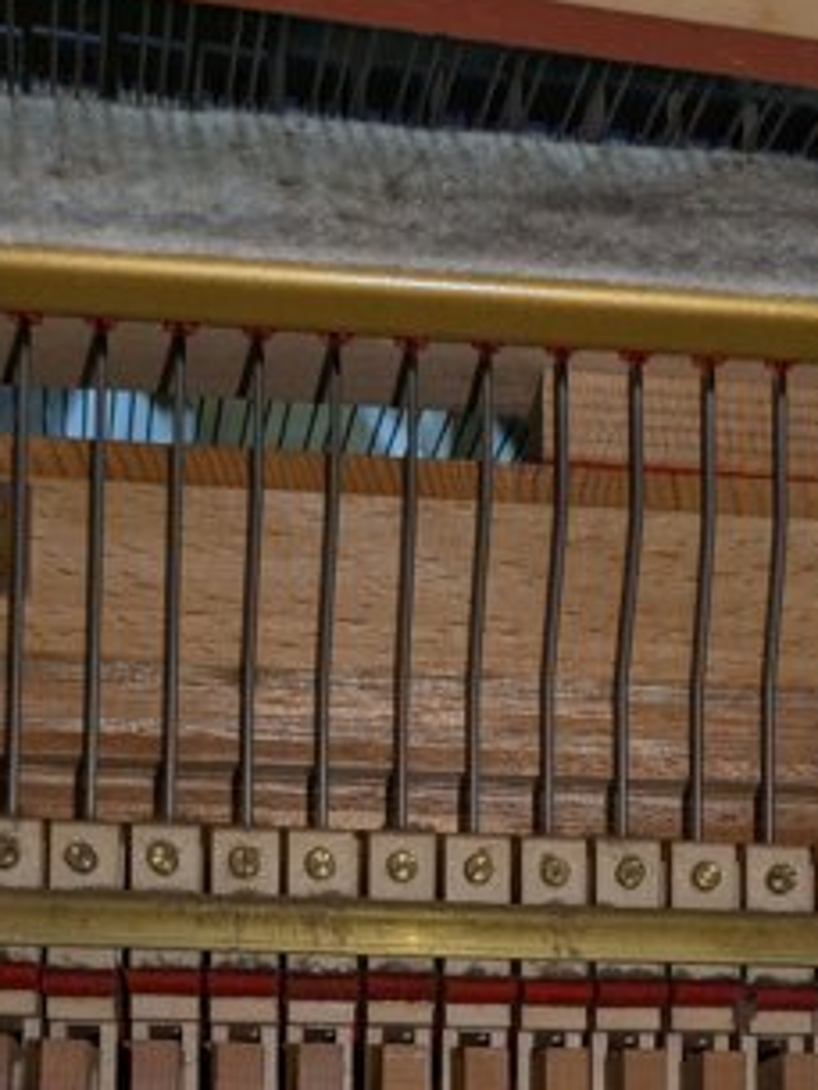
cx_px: 523
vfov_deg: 29.9
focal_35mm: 59
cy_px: 1147
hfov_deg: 24.7
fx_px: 1858
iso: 70
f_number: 1.89
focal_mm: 5.43
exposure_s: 1/211
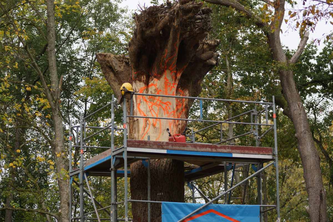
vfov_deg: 13.0
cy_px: 111
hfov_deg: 19.5
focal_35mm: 105
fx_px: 971
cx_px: 166
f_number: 4
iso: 100
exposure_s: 1/160
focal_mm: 70
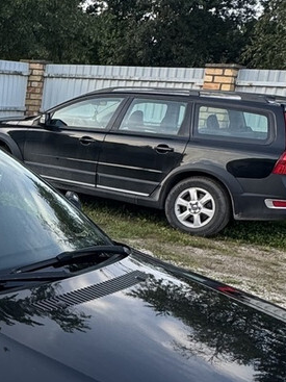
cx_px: -110
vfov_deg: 31.3
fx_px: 672
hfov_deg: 21.2
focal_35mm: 61
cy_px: 266
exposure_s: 1/176
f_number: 2.2
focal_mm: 2.22
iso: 40
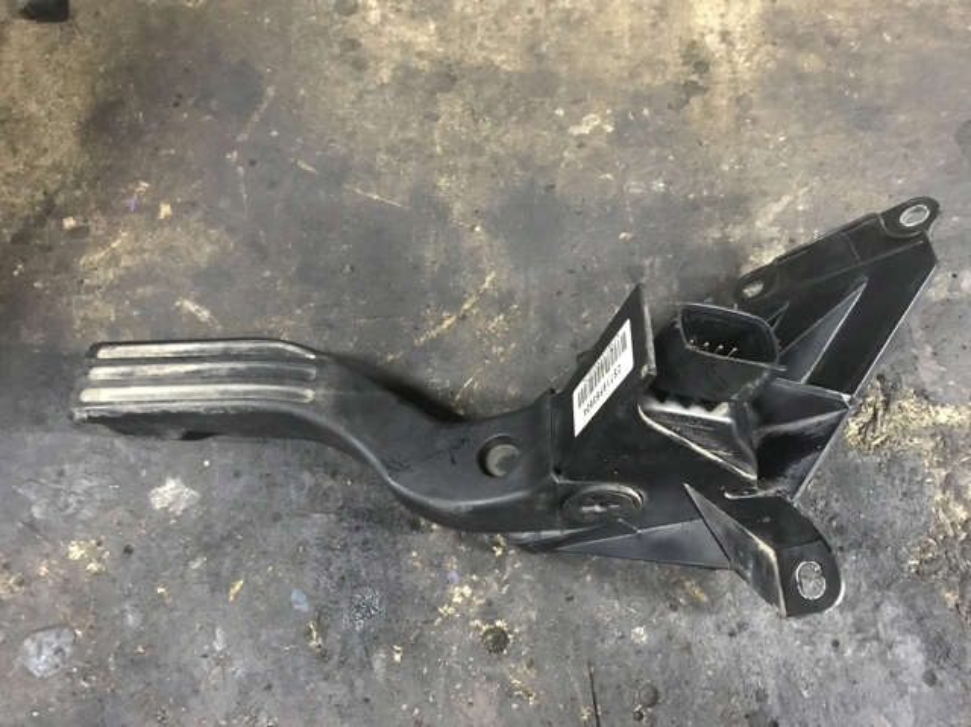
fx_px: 785
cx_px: 486
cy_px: 364
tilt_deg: -72.0
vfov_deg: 49.7
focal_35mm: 28
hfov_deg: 63.5
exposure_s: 1/4
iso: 125
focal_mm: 3.99
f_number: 1.8
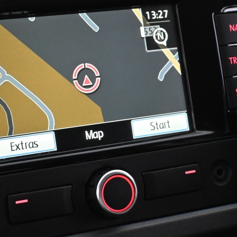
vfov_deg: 15.8
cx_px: 75
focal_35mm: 110
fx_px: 853
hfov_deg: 15.8
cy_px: 89
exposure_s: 1/60
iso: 5600
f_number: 5
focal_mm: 33
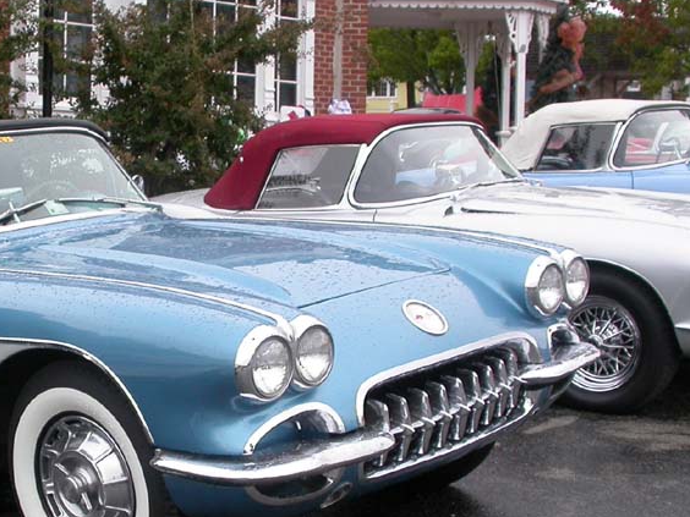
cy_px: 326
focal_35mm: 69
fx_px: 1375
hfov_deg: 27.5
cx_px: 126
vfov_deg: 21.3
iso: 100
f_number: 4.7
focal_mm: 7.85
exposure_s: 1/164
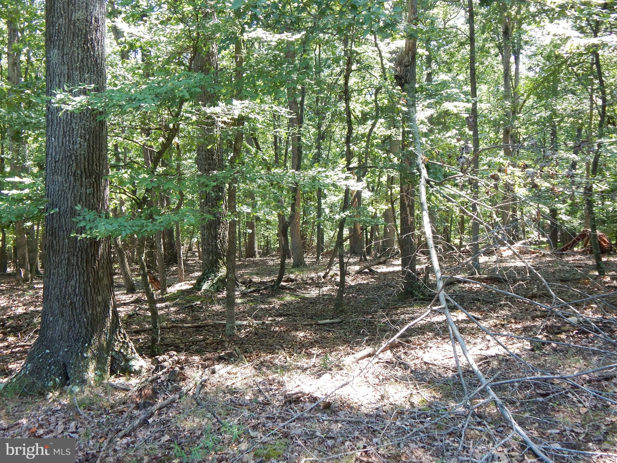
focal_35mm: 34
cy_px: 232
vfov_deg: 41.8
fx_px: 606
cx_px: 308
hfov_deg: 54.0
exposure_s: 1/60
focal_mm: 6.1
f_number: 3.3
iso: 125
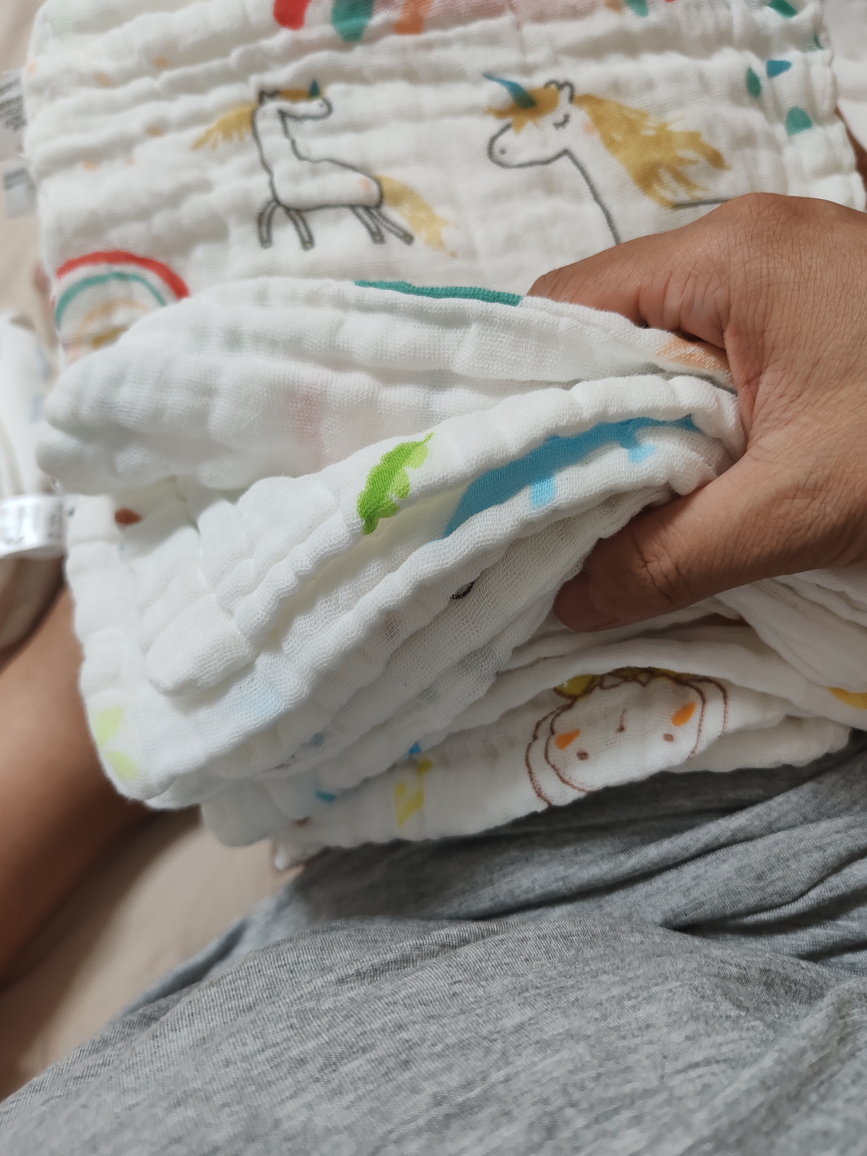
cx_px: 434
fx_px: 902
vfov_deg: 65.3
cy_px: 578
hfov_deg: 51.4
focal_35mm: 27
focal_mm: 6.12
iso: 1000
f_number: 1.9
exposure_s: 1/100
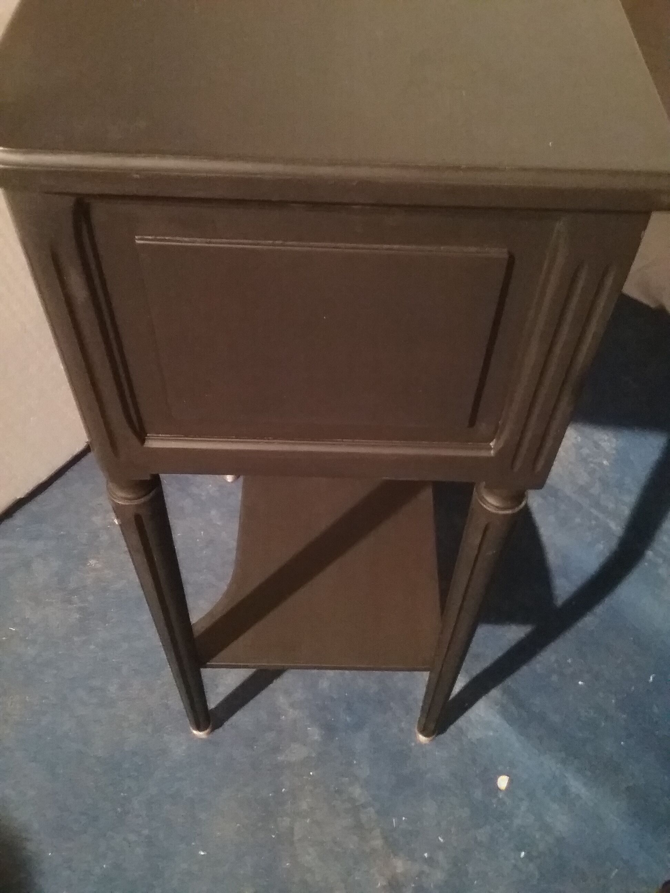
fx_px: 800
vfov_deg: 58.4
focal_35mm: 31
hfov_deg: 45.4
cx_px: 335
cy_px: 446
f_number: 2.2
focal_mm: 3.3
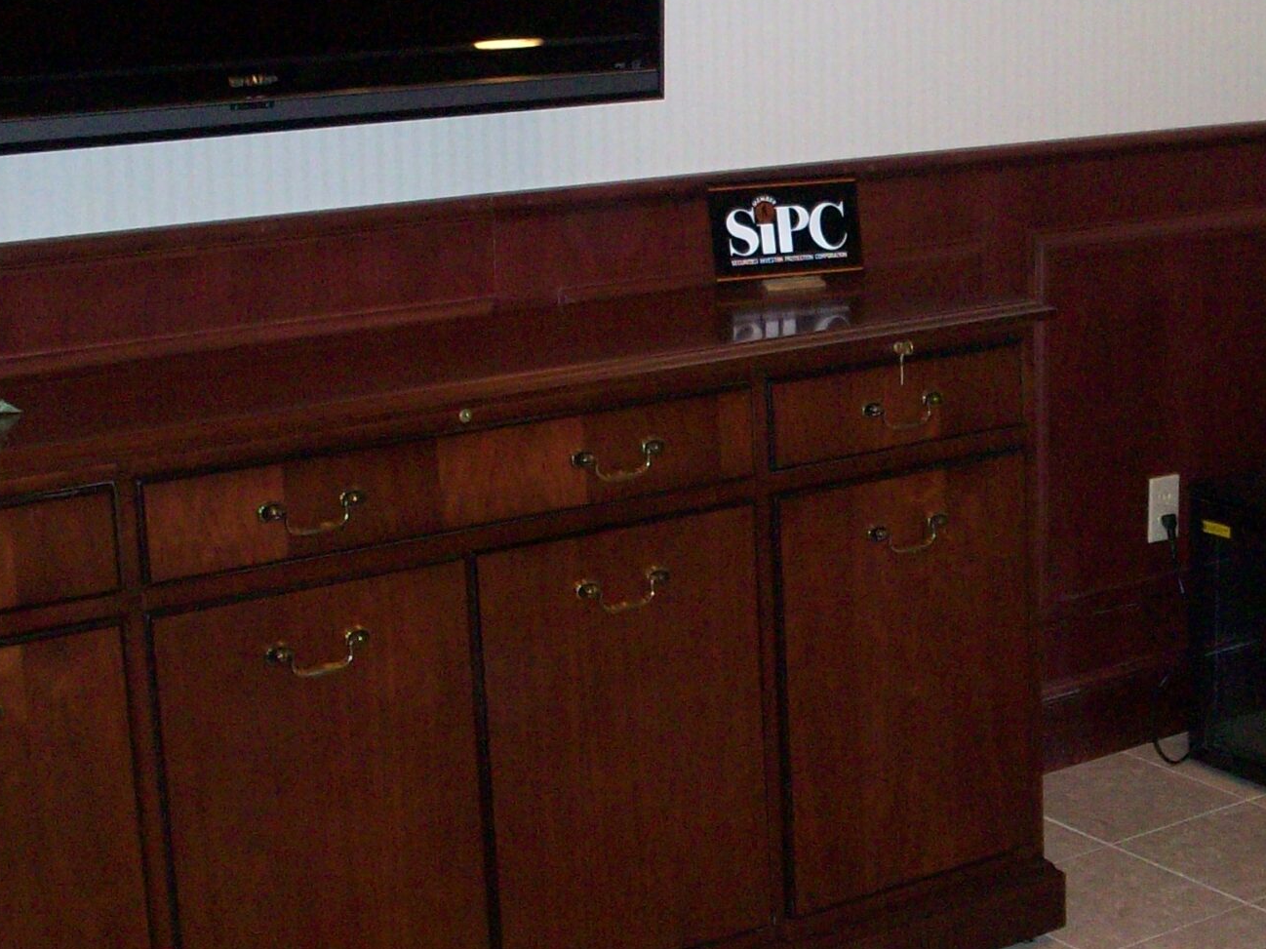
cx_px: 877
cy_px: 409
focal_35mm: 73
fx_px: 2669
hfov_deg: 26.5
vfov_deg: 20.1
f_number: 2.8
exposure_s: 1/64
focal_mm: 6.2
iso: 200
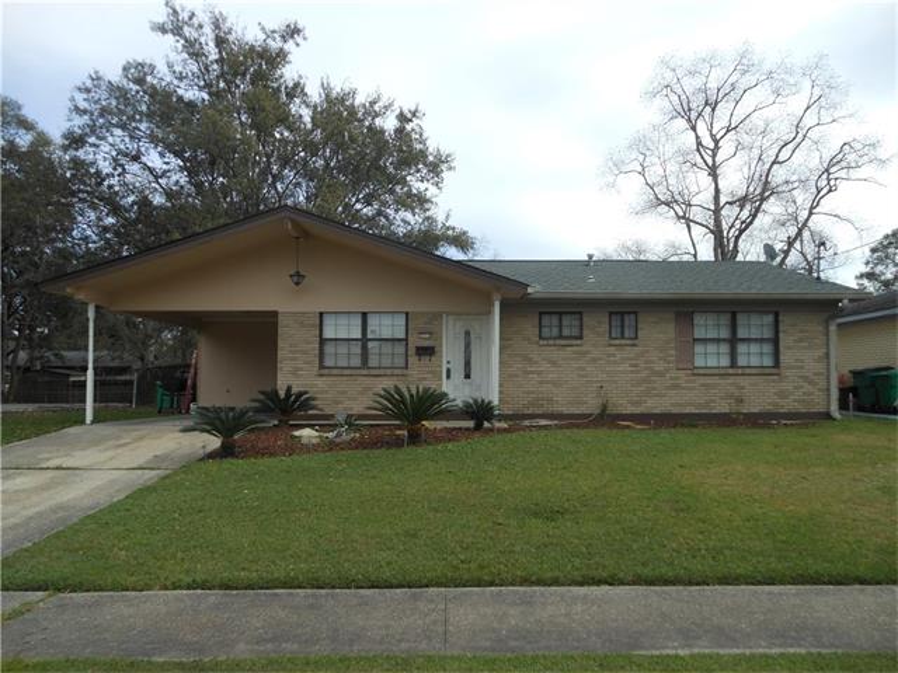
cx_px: 449
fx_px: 649
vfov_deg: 54.9
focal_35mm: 25
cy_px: 336
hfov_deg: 69.4
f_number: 3.2
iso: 80
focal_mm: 4.5
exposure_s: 1/640
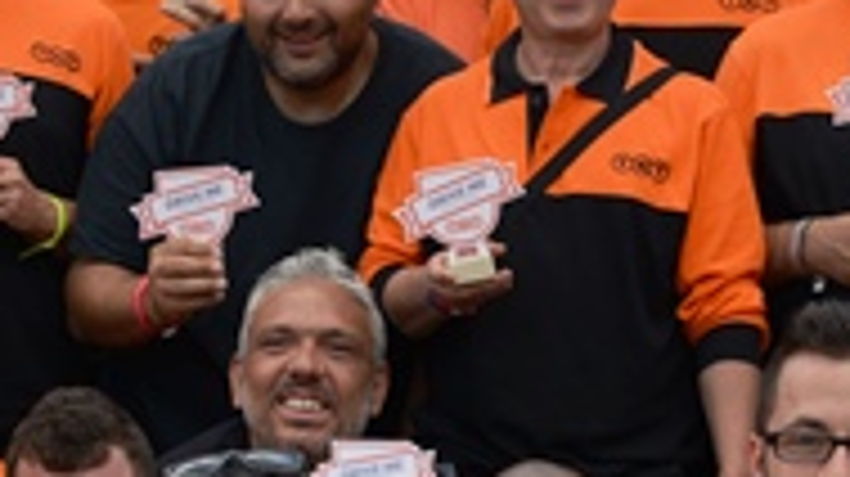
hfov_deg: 10.3
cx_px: -310
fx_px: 4595
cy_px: 396
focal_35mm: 204
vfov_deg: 5.9
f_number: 7.1
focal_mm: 46
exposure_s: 1/200
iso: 100
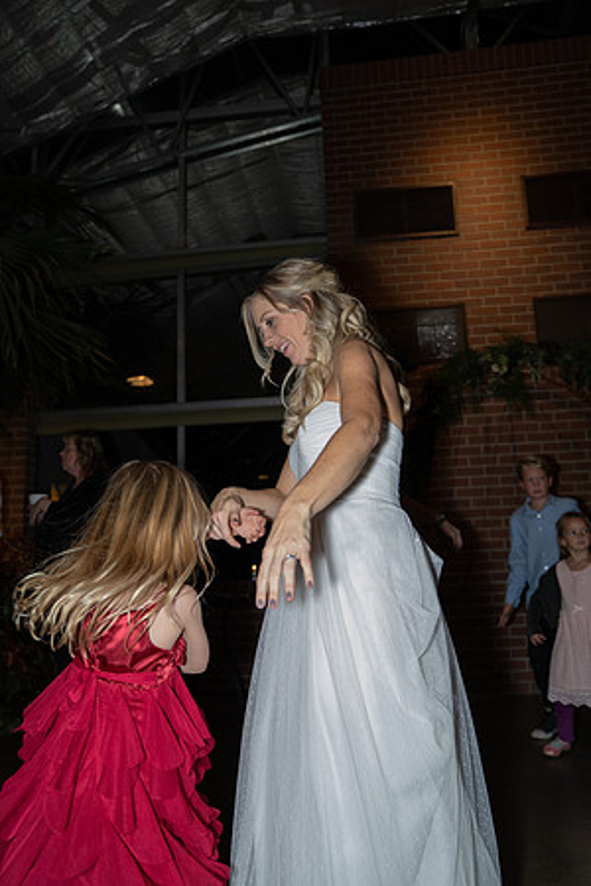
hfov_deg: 46.4
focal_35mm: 28
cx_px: 296
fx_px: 689
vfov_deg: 65.5
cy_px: 443
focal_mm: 28
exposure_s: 1/250
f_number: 2.8
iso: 2500
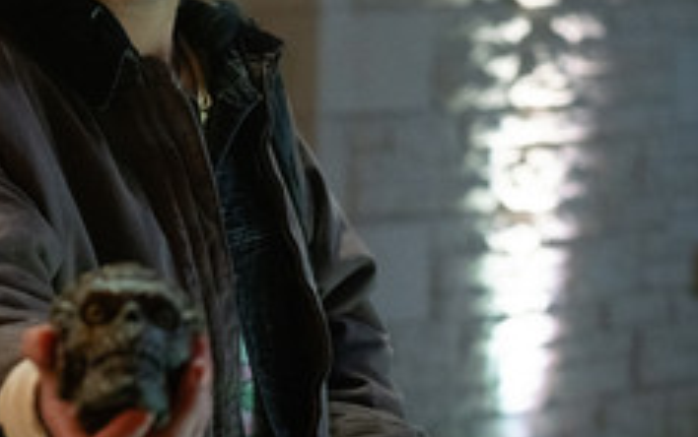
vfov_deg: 8.7
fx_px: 2875
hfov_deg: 13.7
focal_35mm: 151
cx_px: 92
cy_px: 38
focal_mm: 70
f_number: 4.5
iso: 8000
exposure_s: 1/40
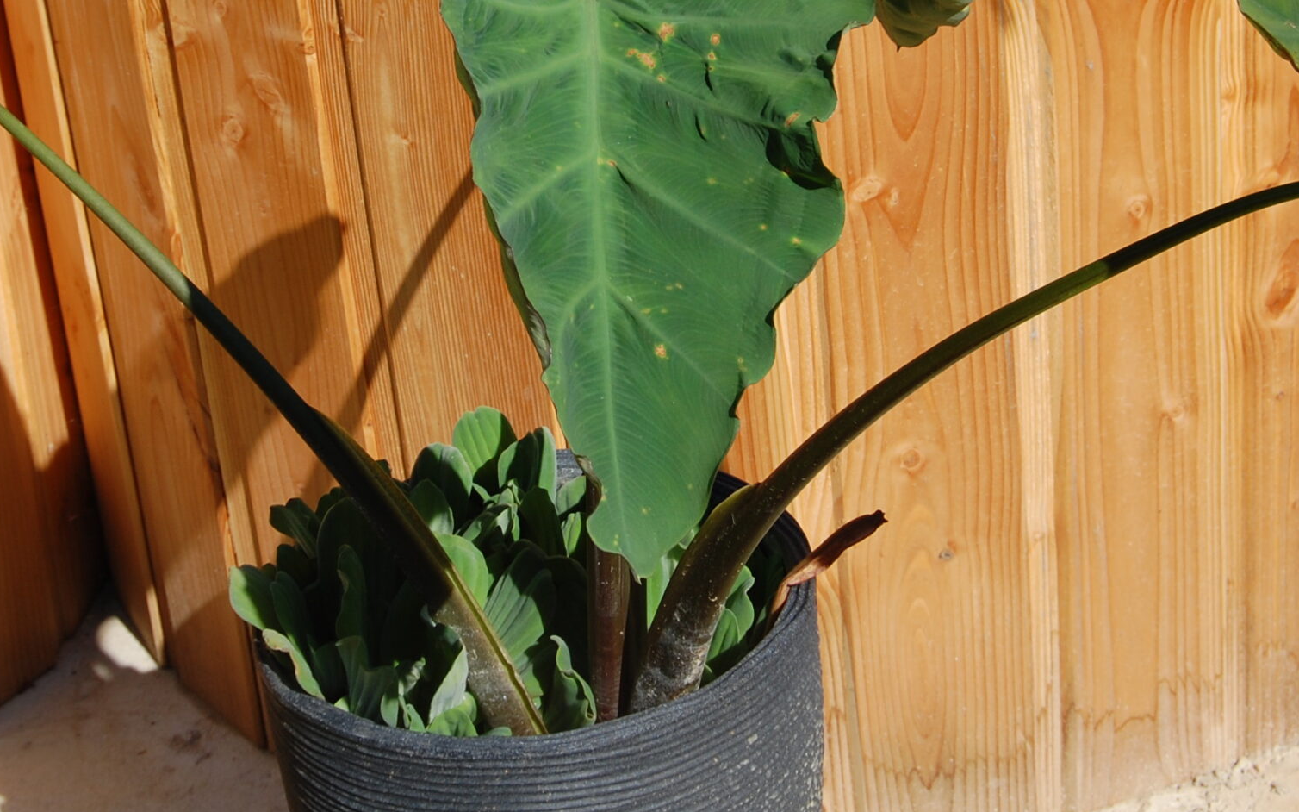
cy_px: 134
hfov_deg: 24.9
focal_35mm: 83
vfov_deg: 15.6
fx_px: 2938
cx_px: 542
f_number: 10
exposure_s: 1/400
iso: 200
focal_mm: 32
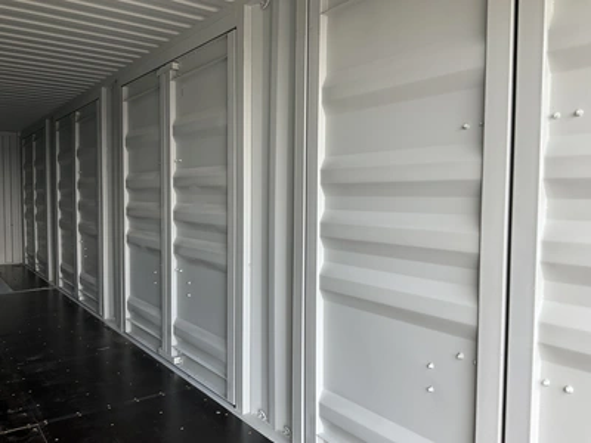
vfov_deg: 48.2
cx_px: 296
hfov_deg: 61.7
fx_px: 495
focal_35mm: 29
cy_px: 222
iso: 16
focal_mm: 3
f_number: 1.8
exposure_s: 1/122
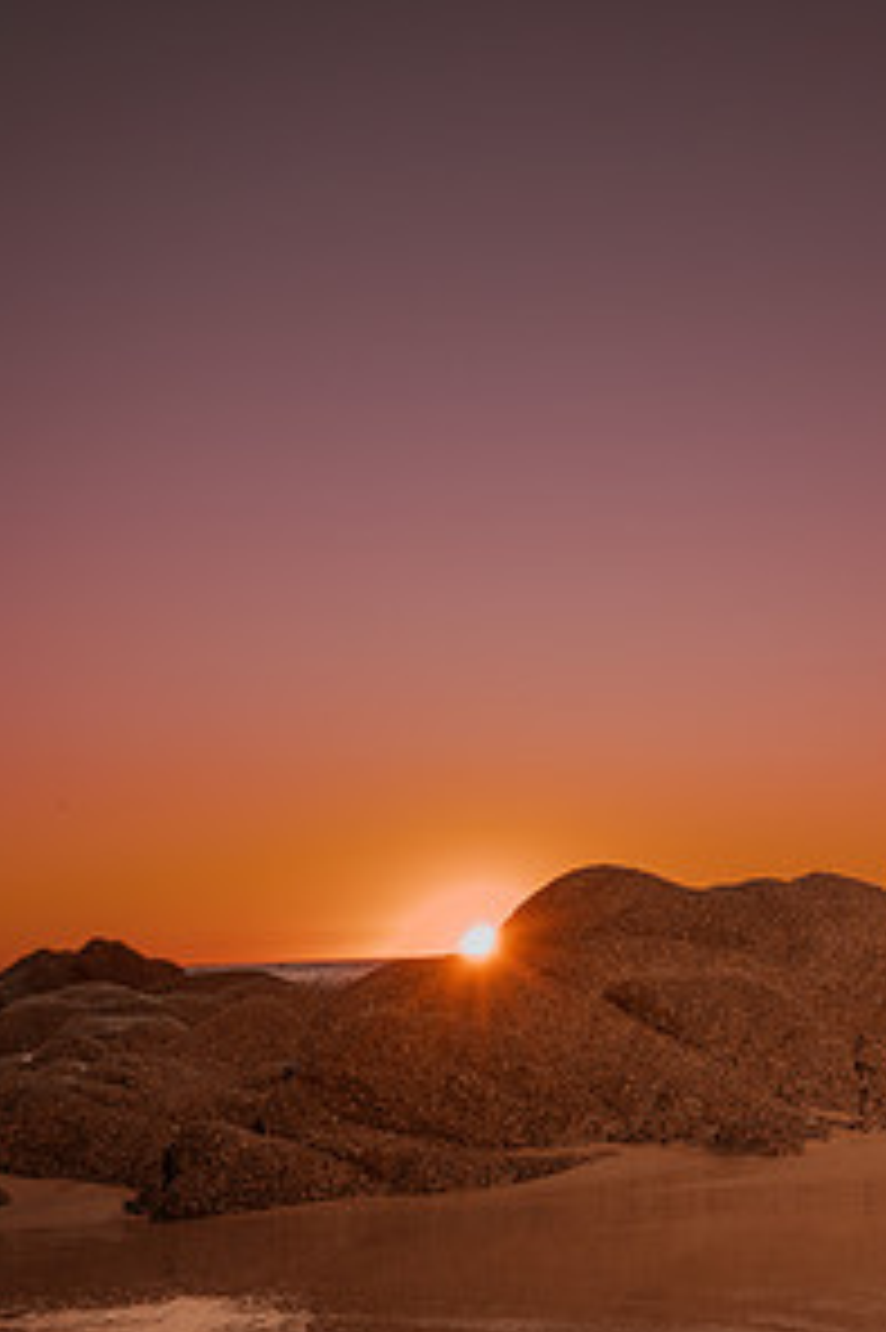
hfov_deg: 26.5
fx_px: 1737
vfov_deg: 41.9
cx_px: 958
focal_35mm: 47
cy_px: 644
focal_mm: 24
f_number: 4
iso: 50
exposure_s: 1/500
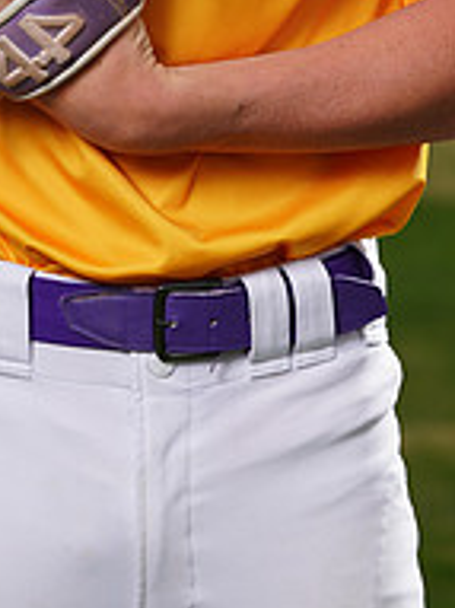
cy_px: -302
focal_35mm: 627
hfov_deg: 2.4
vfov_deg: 3.2
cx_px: 132
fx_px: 11001
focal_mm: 215
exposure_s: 1/250
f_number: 8
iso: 100
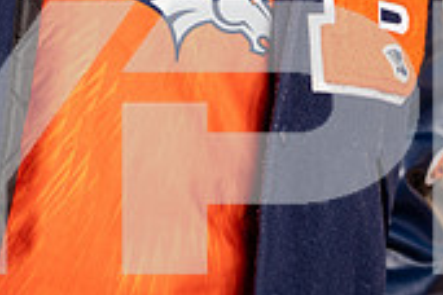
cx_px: 80
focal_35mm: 221
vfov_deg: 6.1
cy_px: -175
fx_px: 2719
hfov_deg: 9.3
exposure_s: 1/250
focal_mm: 65
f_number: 5.6
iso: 160
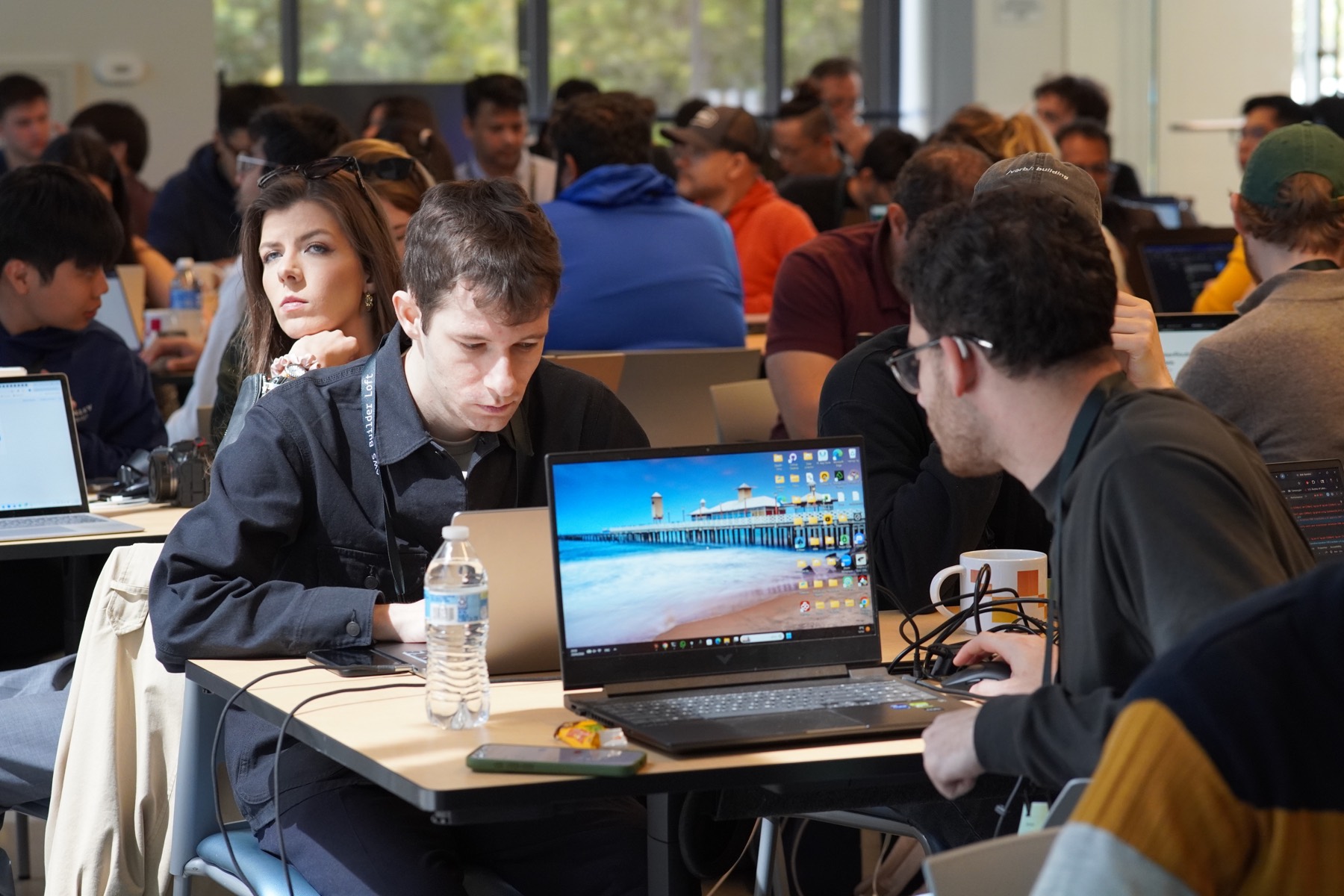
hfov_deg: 18.2
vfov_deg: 12.2
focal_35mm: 112
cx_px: 672
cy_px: 448
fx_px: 4200
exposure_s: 1/160
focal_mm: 75
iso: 1250
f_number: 4
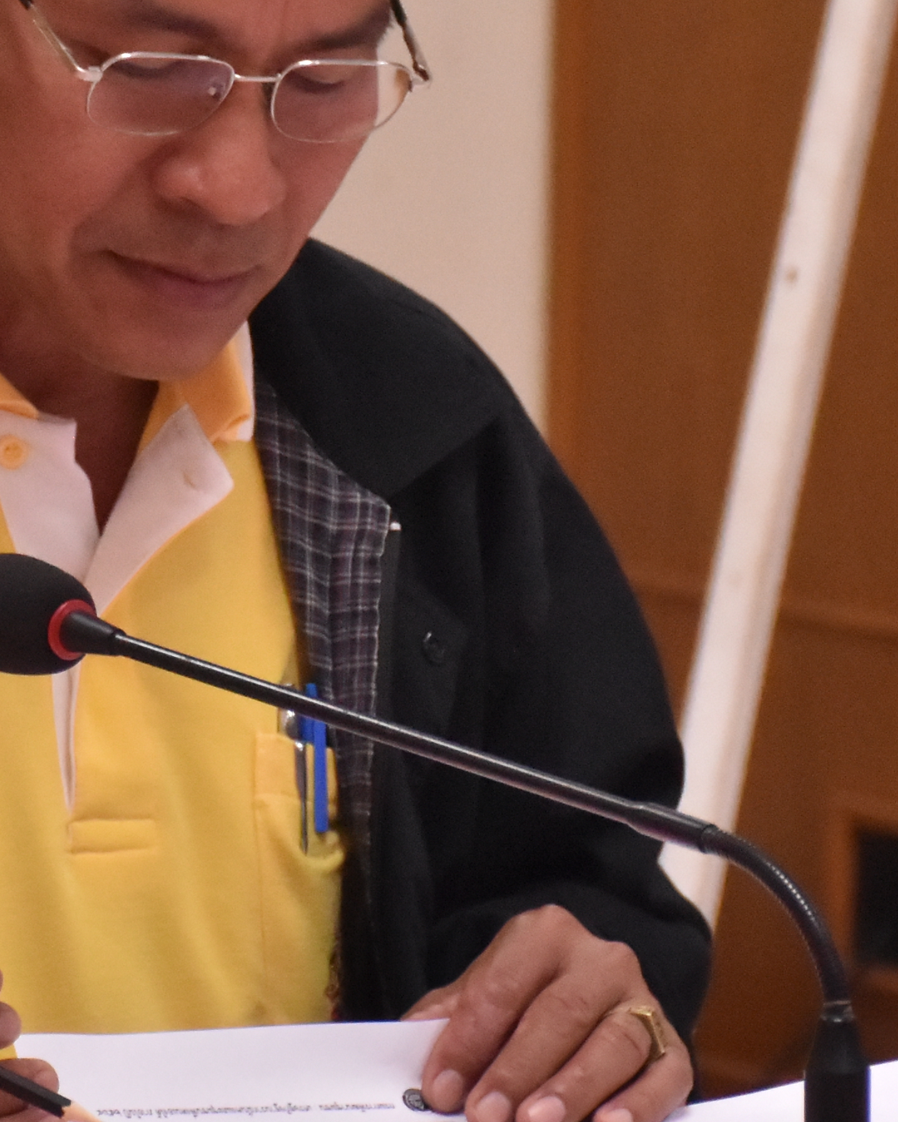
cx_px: 199
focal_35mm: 330
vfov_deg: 5.9
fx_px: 10966
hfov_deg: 4.7
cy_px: 411
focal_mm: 70
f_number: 5
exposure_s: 1/250
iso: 2000
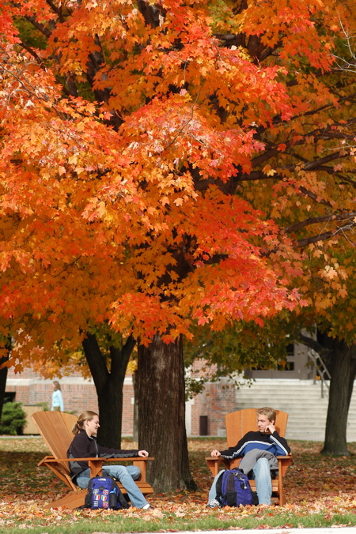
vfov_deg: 11.8
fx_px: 2583
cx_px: 178
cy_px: 267
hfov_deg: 7.9
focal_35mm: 174
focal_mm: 116
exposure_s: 1/500
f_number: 5.6
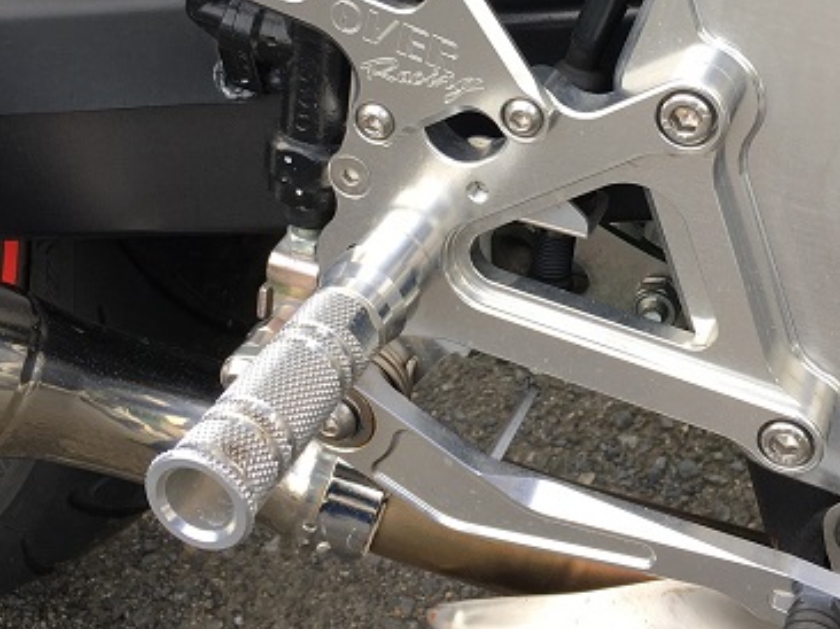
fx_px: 1358
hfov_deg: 34.0
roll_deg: +1.2
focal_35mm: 56
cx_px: 571
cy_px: 100
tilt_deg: -37.6
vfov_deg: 25.5
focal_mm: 4.15
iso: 25
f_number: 2.2
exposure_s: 1/151
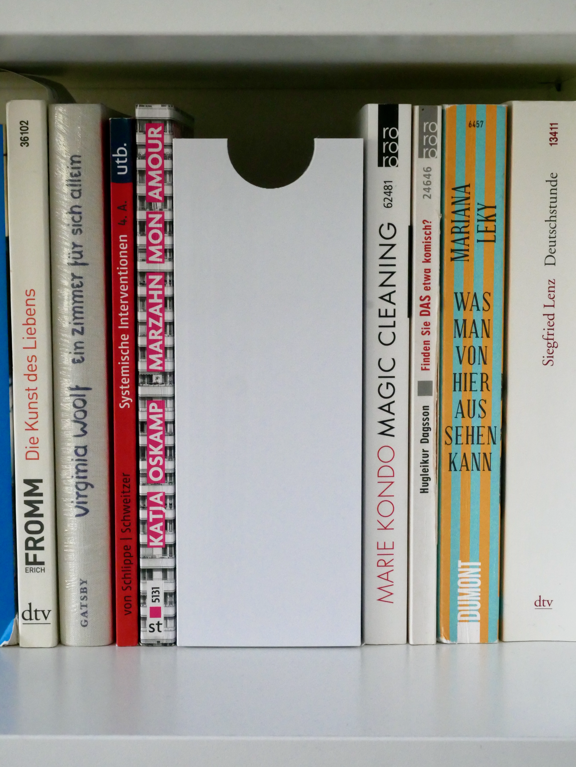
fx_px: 1774
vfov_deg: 24.4
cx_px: 288
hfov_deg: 18.4
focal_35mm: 80
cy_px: 384
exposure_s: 1/60
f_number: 10
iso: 3200
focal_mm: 40
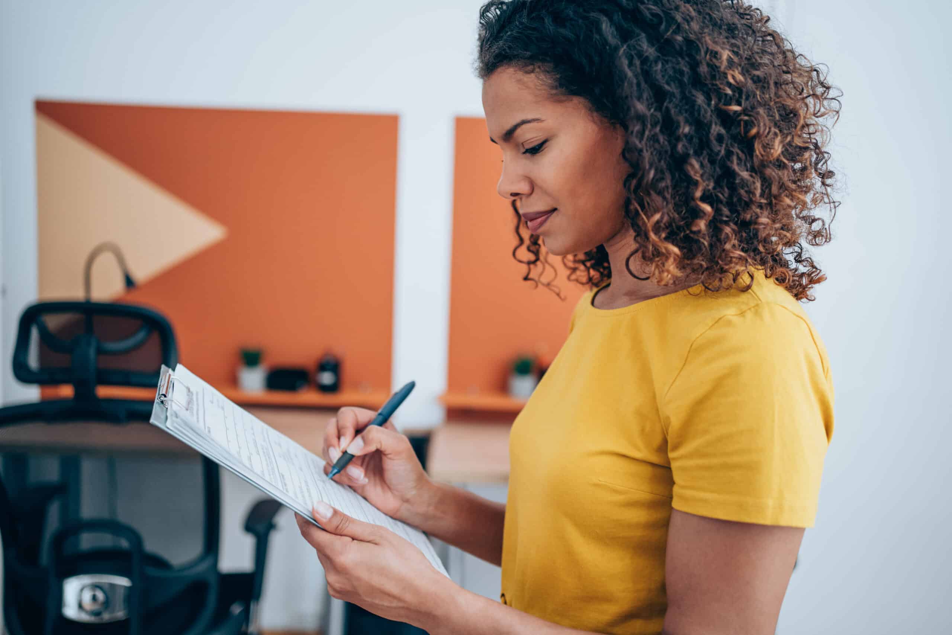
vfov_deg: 37.9
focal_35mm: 35
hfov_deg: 54.4
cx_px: 476
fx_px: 926
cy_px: 318
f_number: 2.2
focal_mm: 35
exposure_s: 1/320
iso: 800
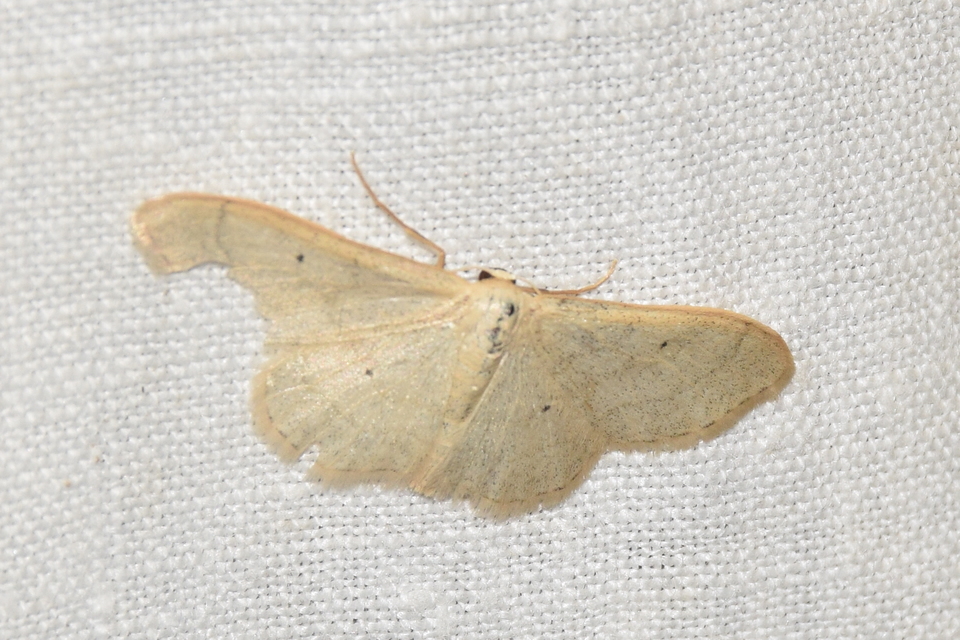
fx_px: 5600
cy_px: 320
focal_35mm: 210
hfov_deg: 9.8
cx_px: 480
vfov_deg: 6.5
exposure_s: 1/160
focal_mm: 140
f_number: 11
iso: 320
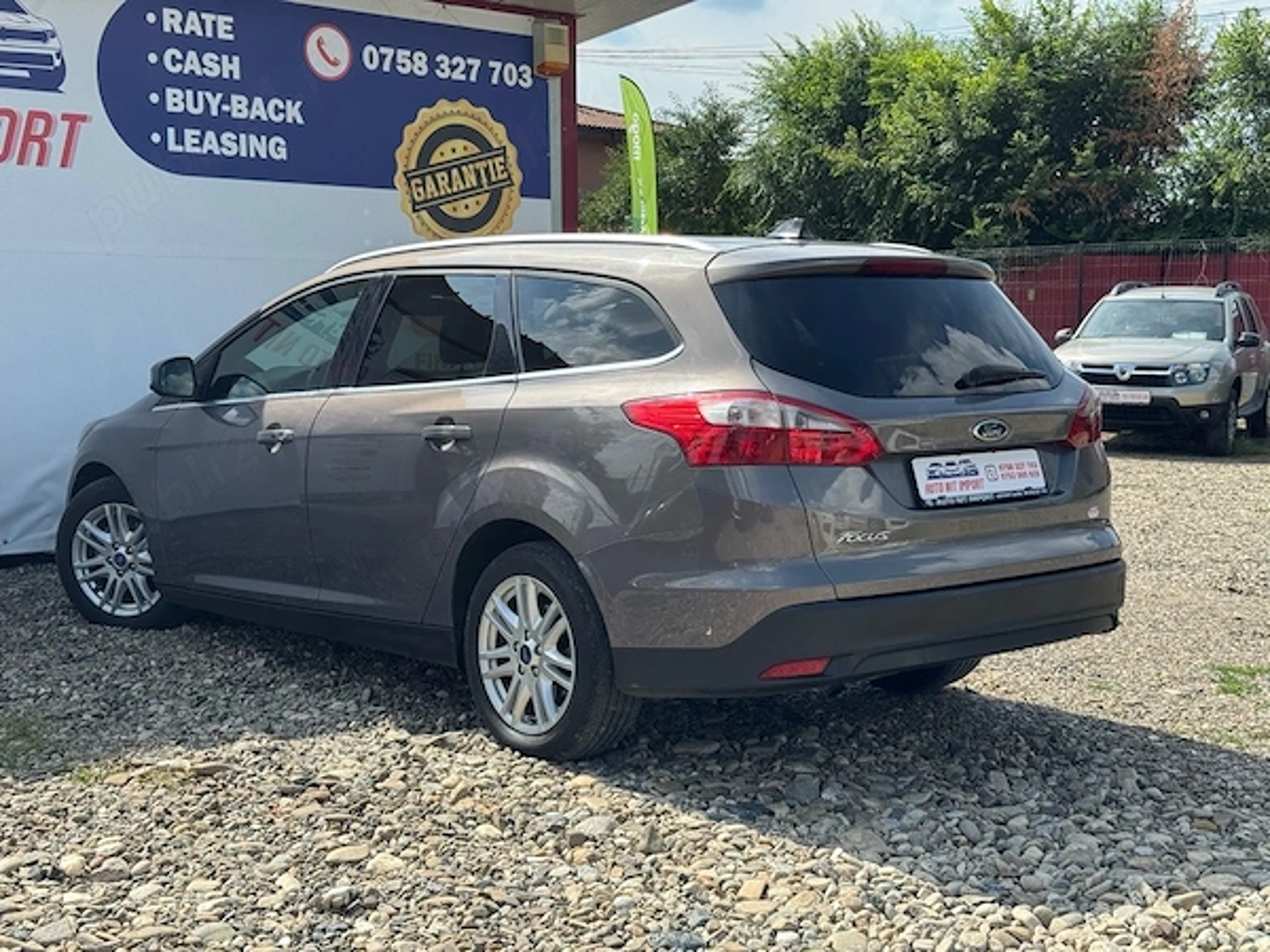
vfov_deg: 30.3
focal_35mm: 48
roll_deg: -0.2
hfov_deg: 39.7
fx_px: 1761
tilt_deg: -4.9
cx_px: 635
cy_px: 476
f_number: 1.78
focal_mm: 6.76
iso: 64
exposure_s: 1/2331
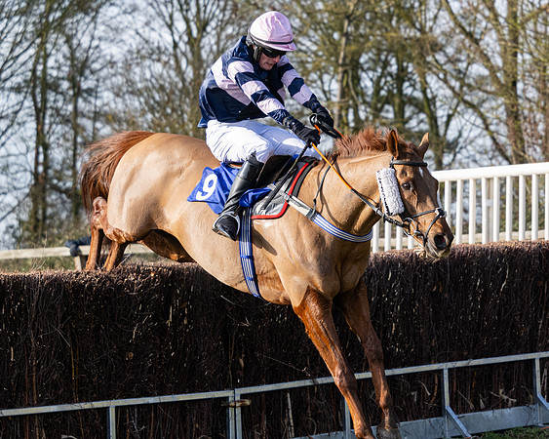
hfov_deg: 12.6
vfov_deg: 10.1
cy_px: 220
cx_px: 330
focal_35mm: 153
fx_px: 2489
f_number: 4
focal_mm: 91
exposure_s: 1/1600
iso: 400
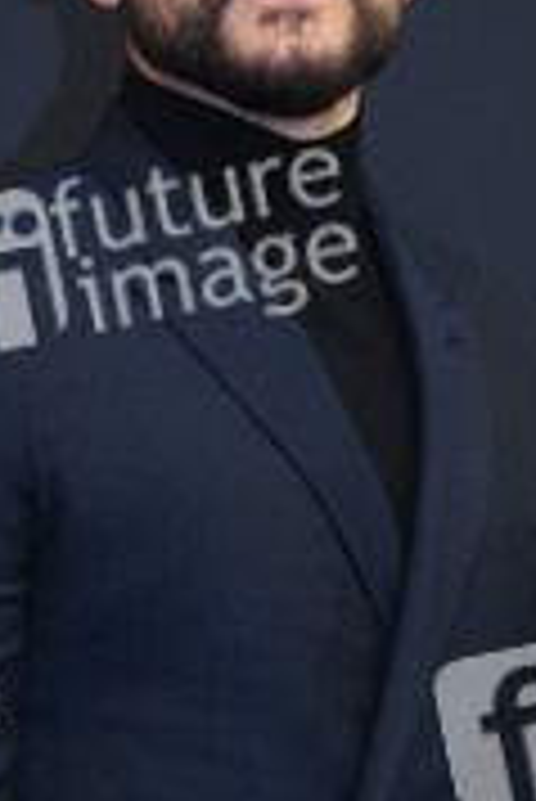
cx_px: 257
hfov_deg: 4.5
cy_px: 482
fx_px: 6753
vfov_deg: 6.8
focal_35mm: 303
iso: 1000
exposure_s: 1/200
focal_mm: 135
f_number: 5.6
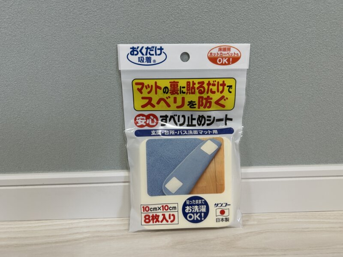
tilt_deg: -18.4
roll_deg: +1.9
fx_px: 258
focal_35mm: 26
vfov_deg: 53.1
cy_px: 128
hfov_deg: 67.3
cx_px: 172
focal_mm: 5.7
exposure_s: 1/100
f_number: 1.5
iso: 80
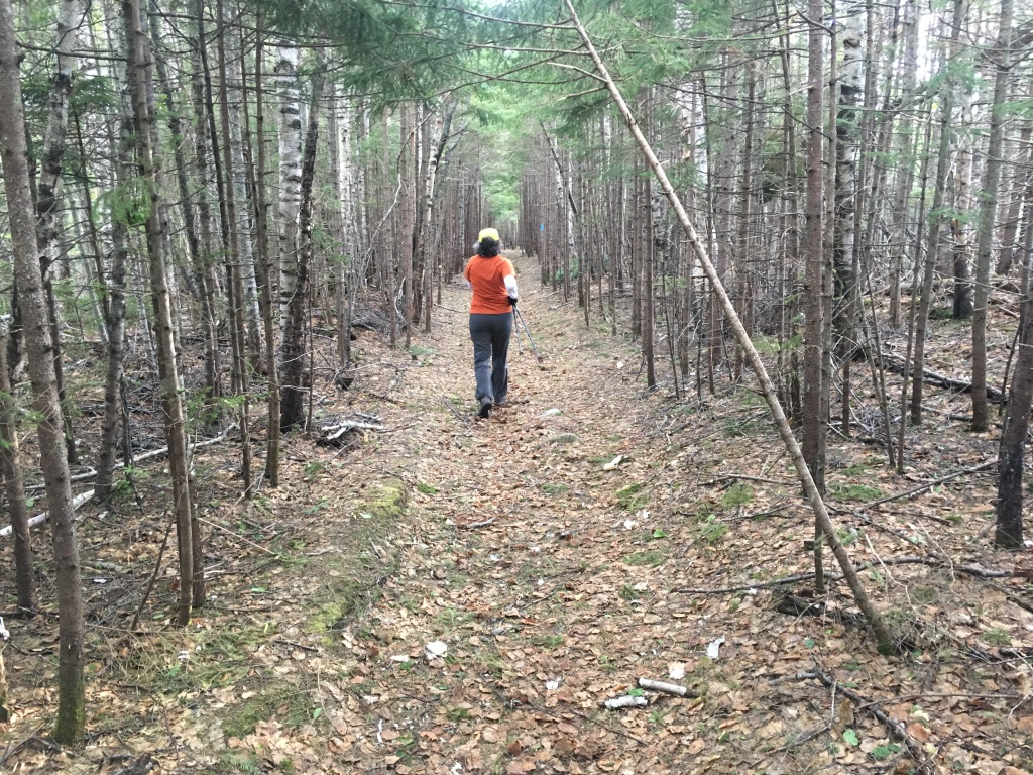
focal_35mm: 29
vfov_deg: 48.2
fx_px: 865
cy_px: 388
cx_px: 516
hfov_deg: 61.7
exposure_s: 1/30
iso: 160
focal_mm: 4.15
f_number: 2.2
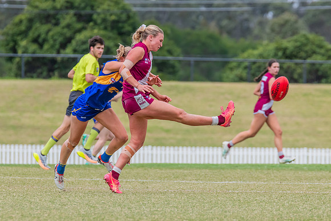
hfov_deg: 3.6
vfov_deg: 2.4
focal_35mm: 580
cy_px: 132
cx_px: 182
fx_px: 5329
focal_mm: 420
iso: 800
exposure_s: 1/1250
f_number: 8
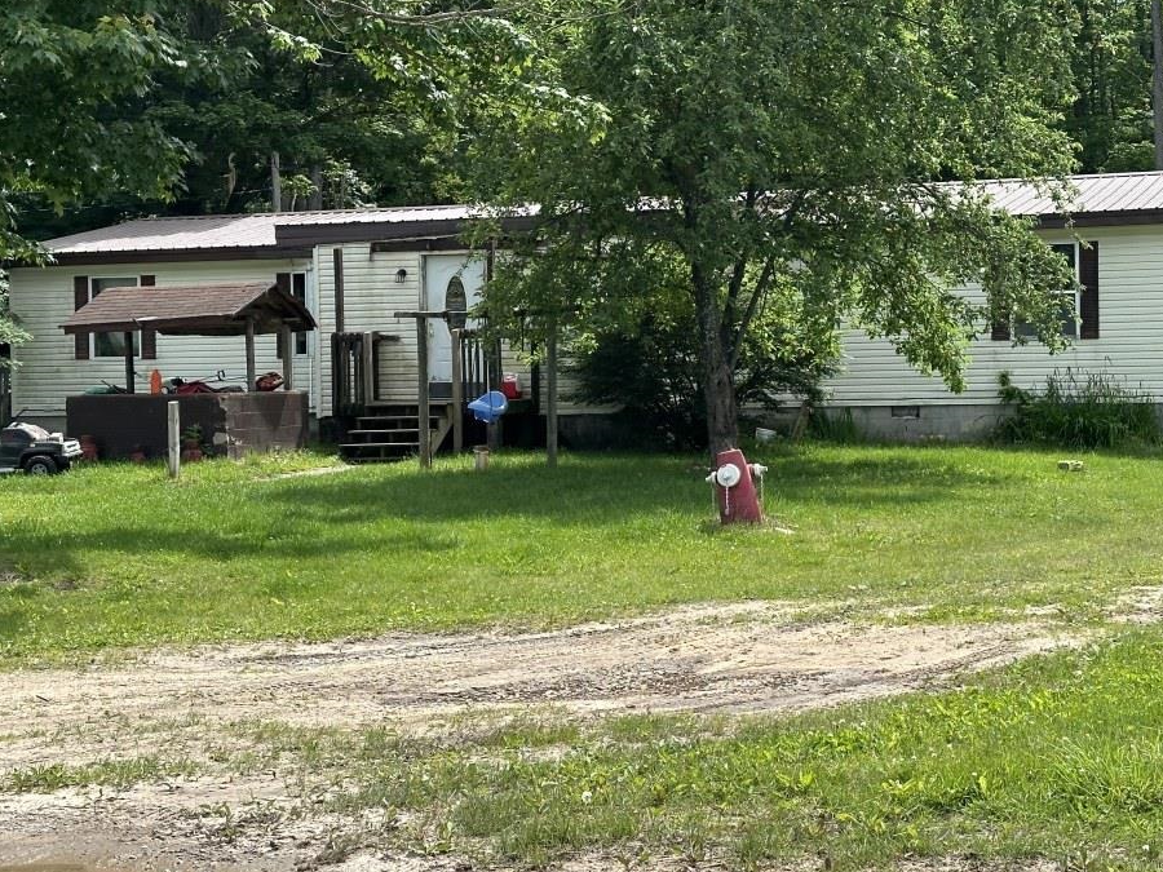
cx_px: 685
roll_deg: +1.1
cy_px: 408
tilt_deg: -1.5
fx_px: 2150
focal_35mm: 64
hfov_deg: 30.2
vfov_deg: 22.9
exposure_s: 1/1783
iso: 64
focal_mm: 6.86
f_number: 1.78
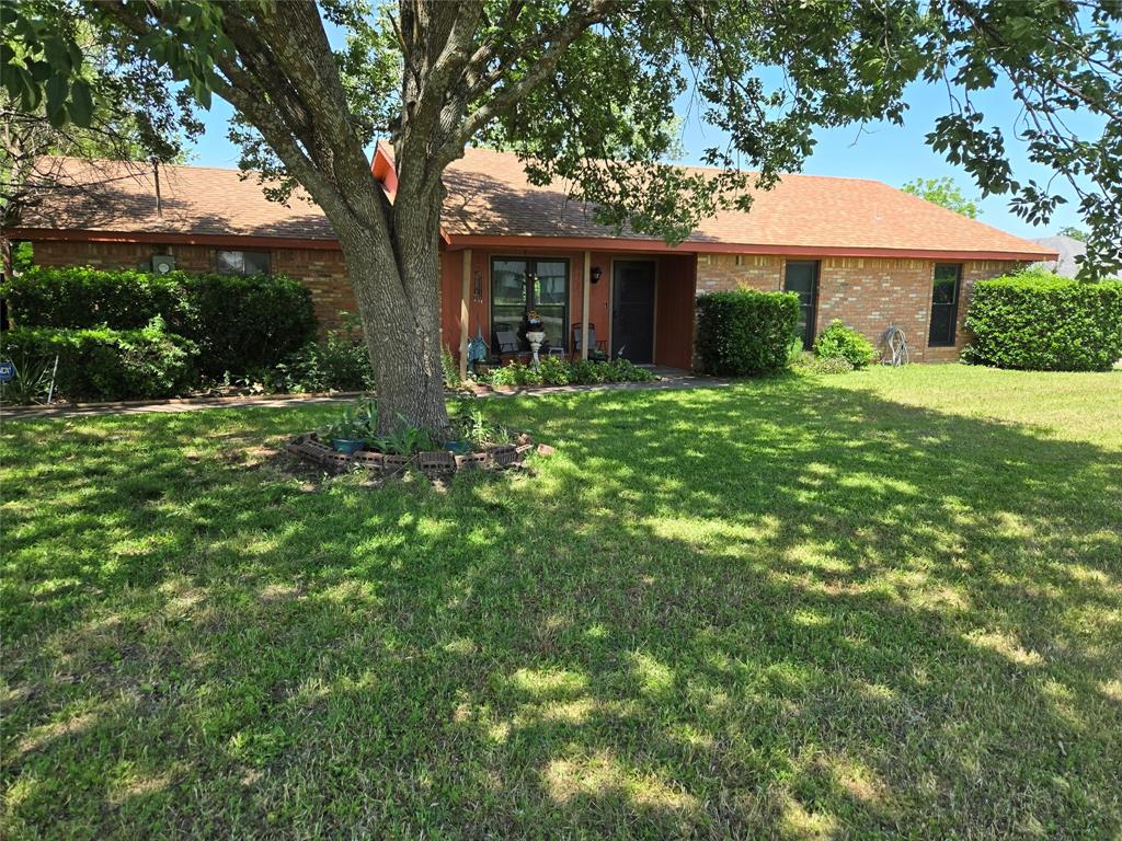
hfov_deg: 73.9
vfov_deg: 58.9
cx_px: 561
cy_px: 420
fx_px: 745
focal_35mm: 23
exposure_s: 1/2094
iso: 80
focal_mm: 5.4
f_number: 1.8
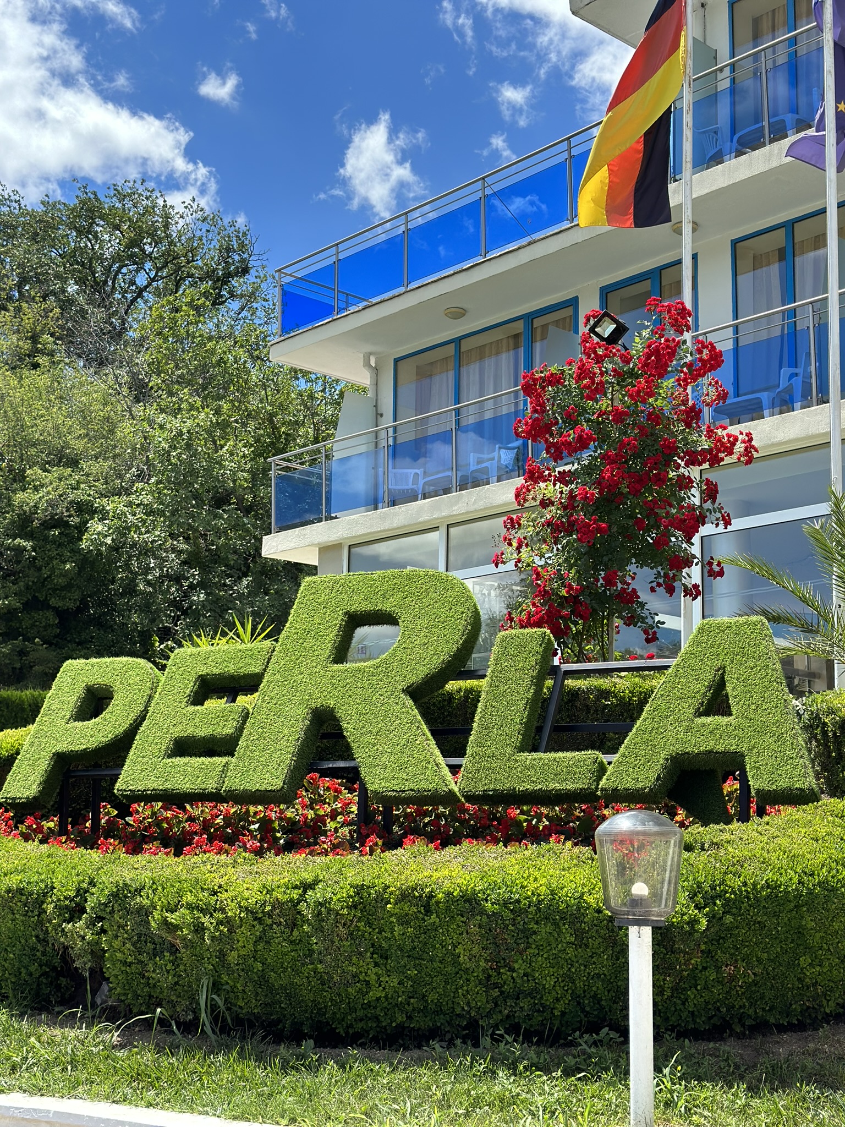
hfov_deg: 30.3
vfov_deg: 39.7
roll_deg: -0.7
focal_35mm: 48
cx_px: 422
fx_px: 1562
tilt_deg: +11.1
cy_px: 564
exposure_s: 1/3597
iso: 80
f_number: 1.78
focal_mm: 6.86
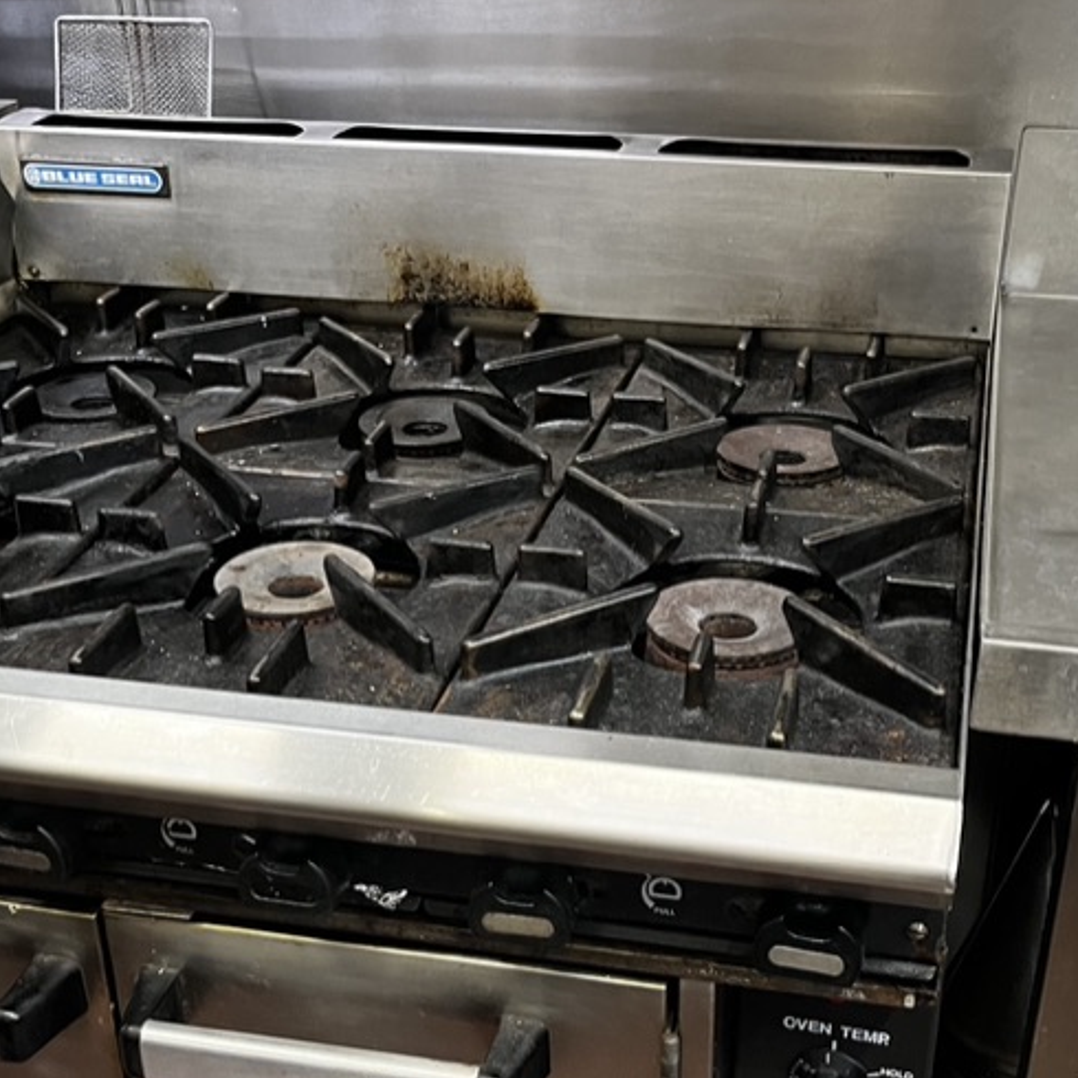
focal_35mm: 48
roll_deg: +0.6
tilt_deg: -30.1
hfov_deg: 35.4
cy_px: 681
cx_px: 559
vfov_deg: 35.1
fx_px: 1691
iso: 200
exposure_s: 1/50
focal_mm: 5.1
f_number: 1.6
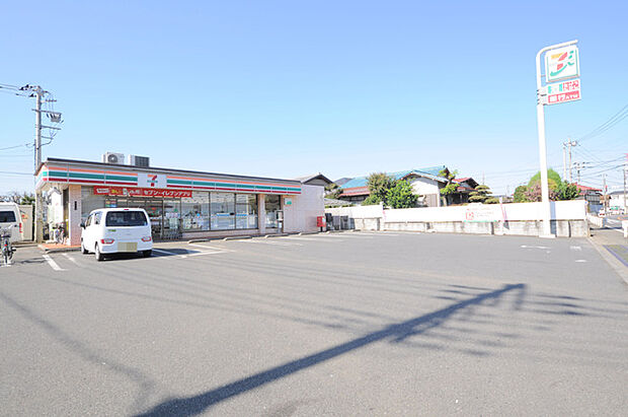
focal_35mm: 17
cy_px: 208
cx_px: 314
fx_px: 300
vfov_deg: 69.4
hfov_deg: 92.5
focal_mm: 11.5
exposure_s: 1/250
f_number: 8
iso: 200
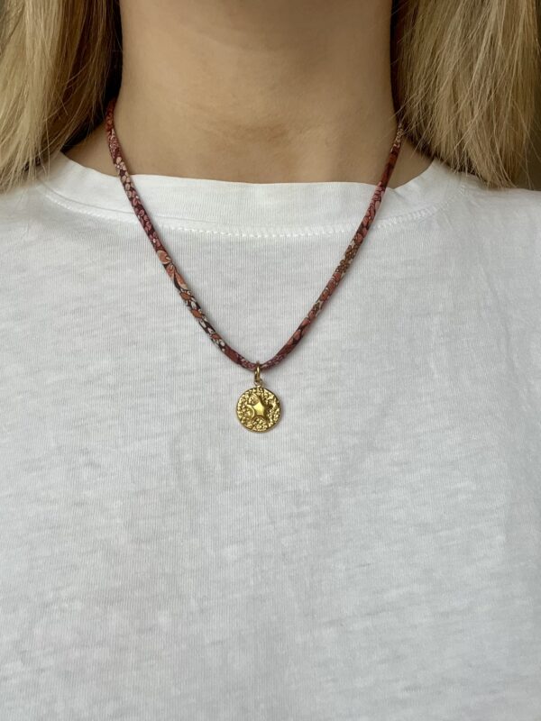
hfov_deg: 46.8
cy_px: 360
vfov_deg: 60.0
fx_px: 625
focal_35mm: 30
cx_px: 270
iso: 64
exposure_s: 1/121
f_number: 2.2
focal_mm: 2.71
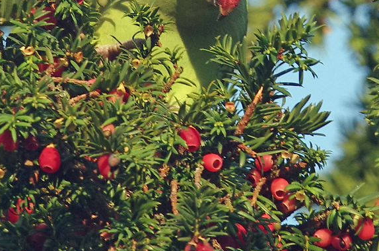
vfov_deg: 1.7
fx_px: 8235
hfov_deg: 2.6
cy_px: 75
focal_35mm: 784
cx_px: 299
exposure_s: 1/320
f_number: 8
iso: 800
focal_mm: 300
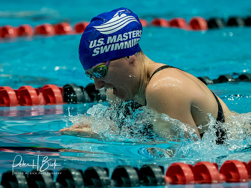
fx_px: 4924
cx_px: 124
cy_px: 118
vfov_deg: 2.2
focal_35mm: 679
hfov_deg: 2.9
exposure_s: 1/1000
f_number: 2.8
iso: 2500
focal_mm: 200
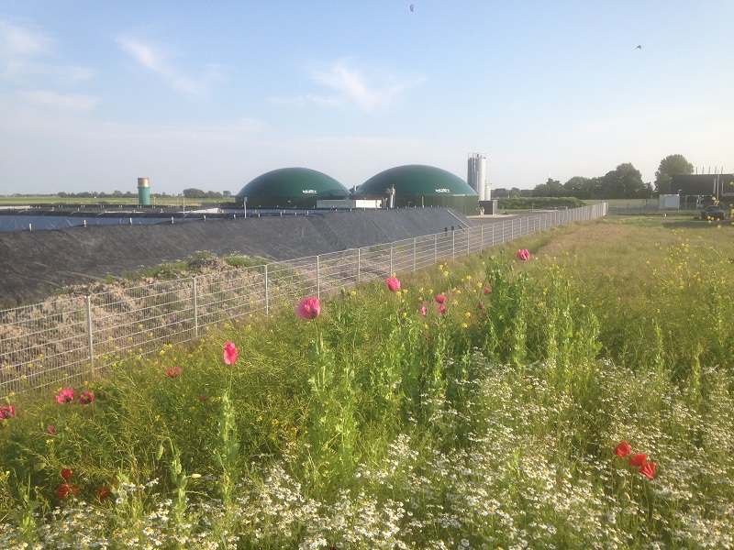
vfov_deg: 42.9
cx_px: 367
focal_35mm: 33
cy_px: 275
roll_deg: -1.3
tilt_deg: -5.3
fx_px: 700
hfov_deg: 55.4
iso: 50
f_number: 2.4
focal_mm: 4.12
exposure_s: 1/919
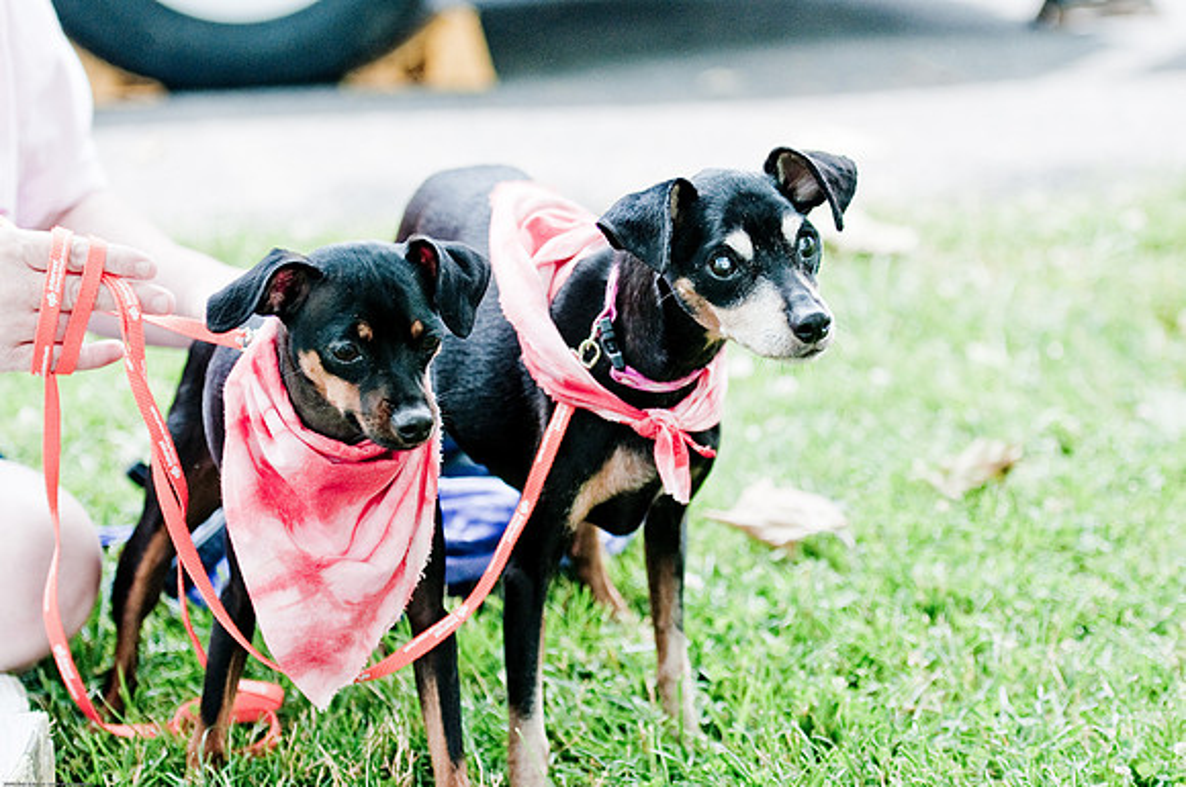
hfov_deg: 19.5
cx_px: 593
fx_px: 3454
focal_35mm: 105
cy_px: 394
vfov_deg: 13.0
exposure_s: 1/640
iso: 200
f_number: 2.8
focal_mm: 70
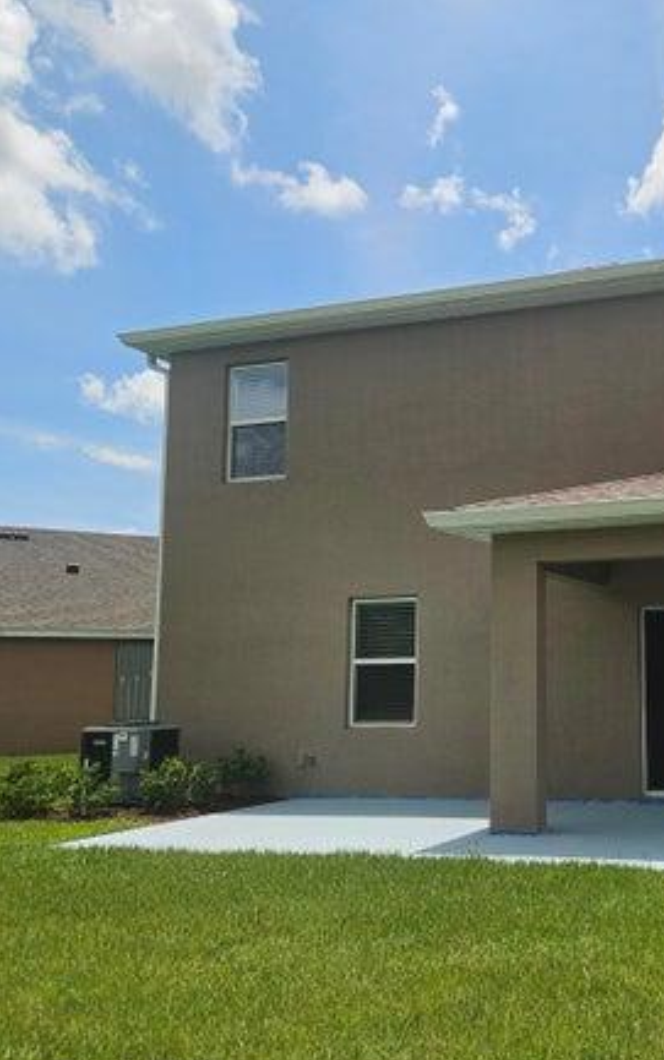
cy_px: 543
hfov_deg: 33.2
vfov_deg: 54.0
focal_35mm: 36
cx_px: 622
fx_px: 1041
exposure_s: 1/3059
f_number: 1.8
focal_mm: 5.4
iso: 25
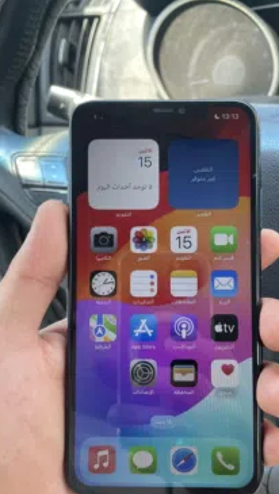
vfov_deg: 62.5
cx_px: 184
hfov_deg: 37.5
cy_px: 260
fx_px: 407
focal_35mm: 31
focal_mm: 4.2
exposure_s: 1/121
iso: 50
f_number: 1.6
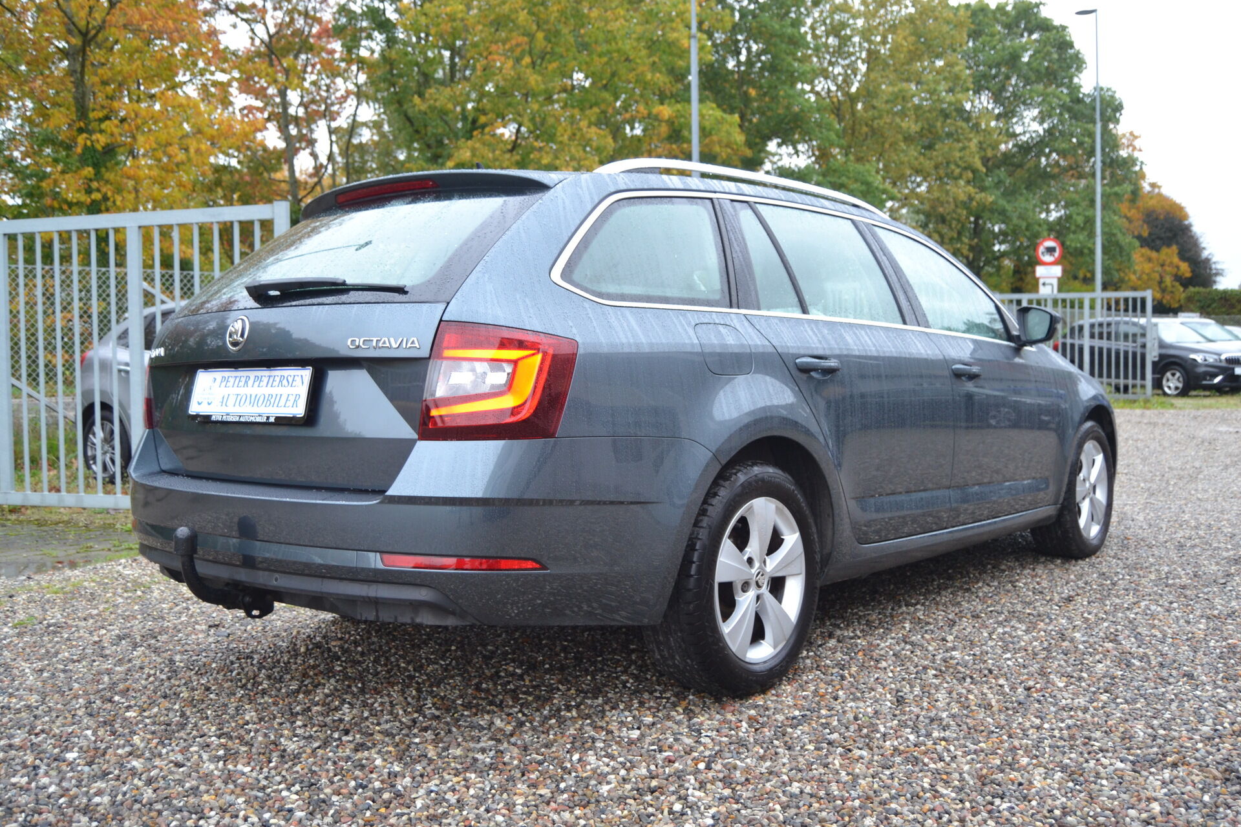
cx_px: 620
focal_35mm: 33
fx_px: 1137
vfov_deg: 40.0
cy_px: 414
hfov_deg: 57.2
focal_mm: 22
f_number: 4
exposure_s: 1/60
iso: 400
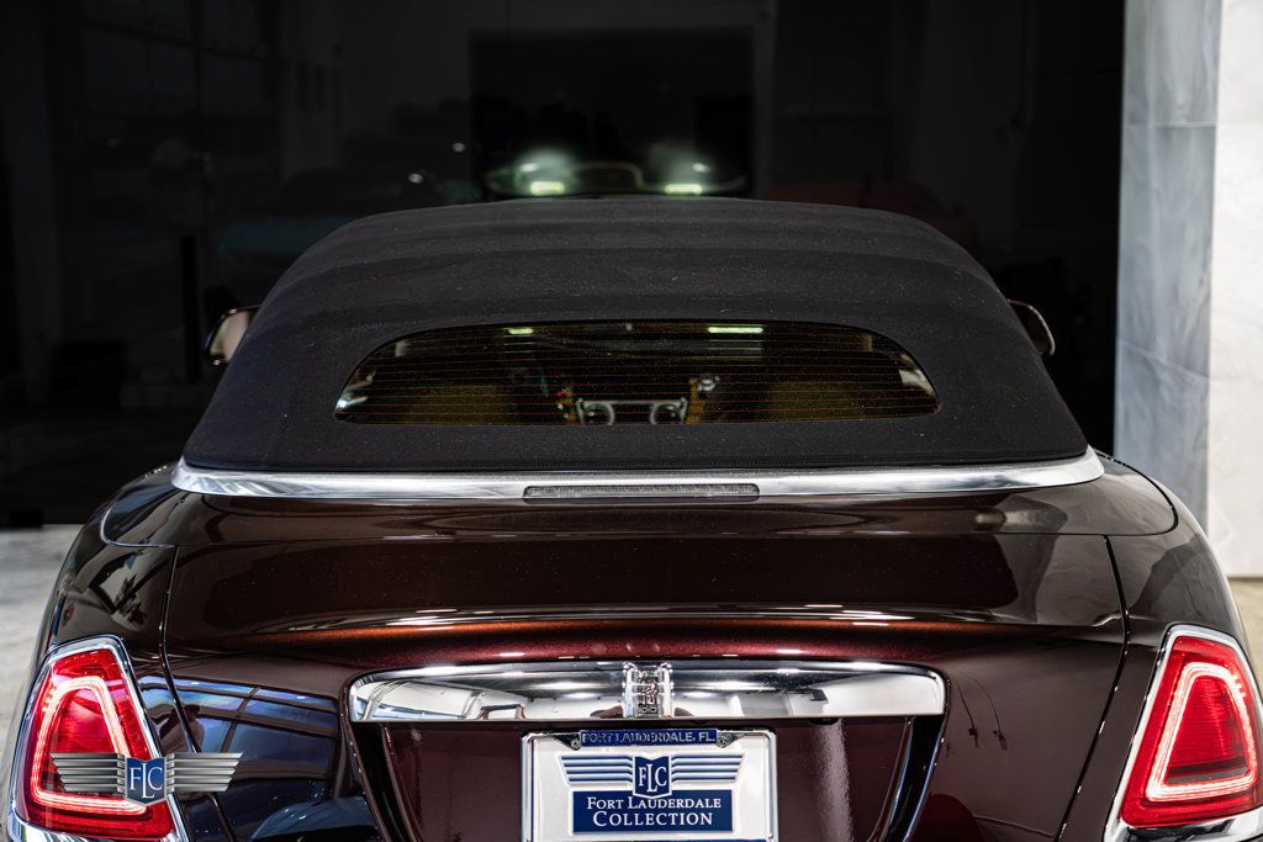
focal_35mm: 65
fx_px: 2281
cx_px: 632
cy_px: 421
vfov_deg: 20.9
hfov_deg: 31.0
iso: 1250
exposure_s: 1/60
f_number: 4
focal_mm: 65
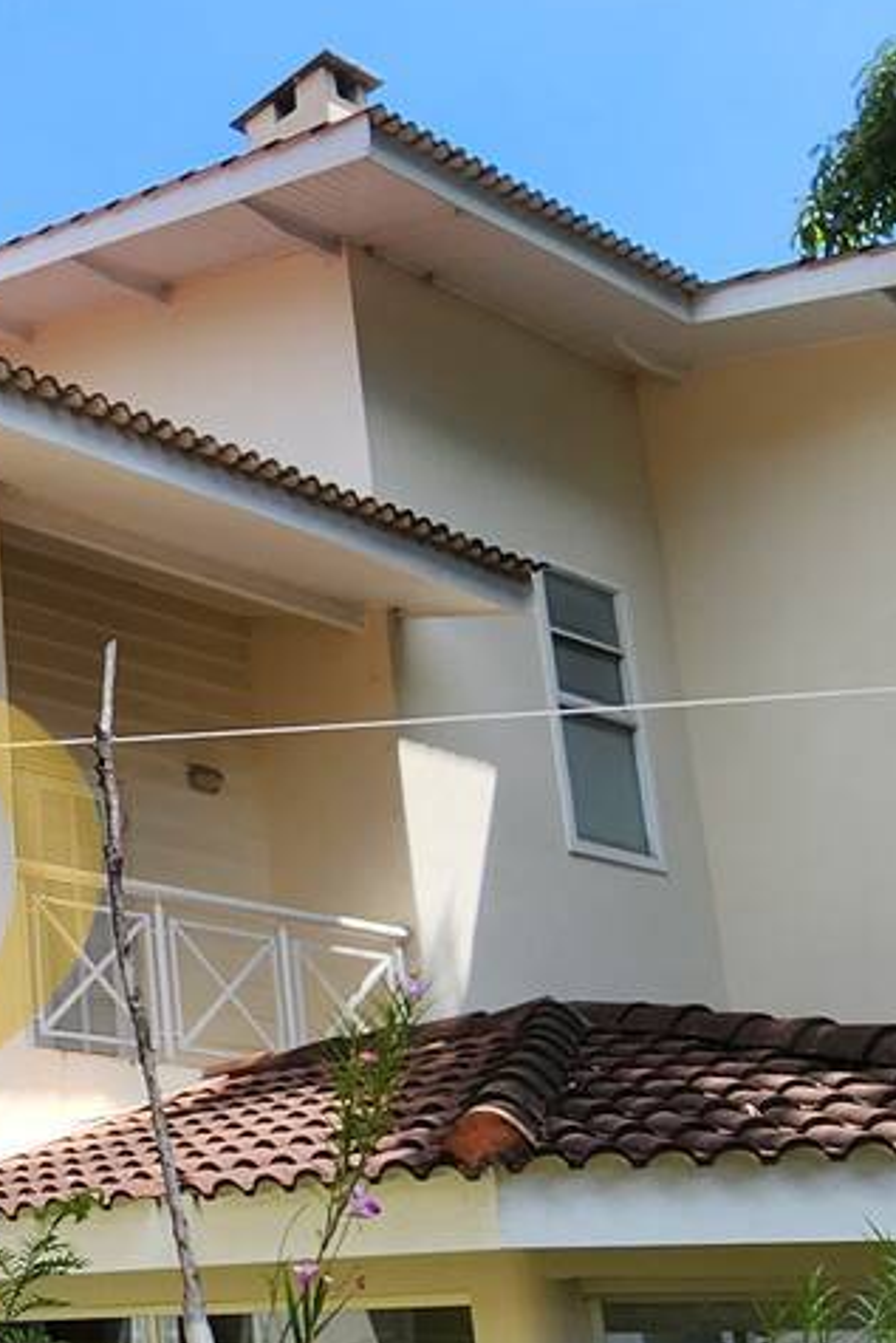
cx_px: -404
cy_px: 992
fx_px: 1529
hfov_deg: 25.6
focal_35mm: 41
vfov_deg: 45.9
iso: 50
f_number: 2.2
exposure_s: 1/1179
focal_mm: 2.2
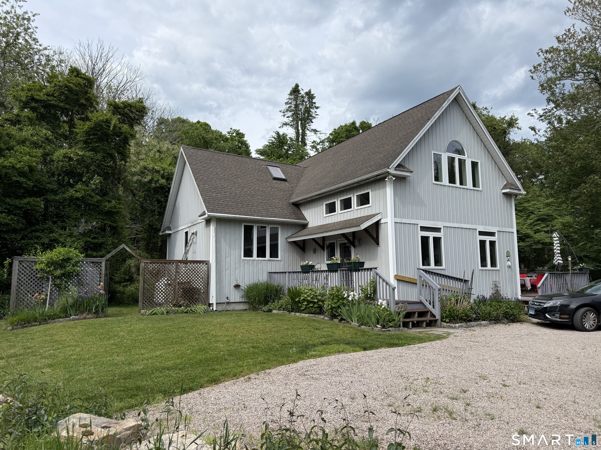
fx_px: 417
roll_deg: +1.3
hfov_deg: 71.6
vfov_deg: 56.8
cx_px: 300
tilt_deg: +6.2
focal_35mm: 24
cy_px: 225
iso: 80
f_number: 1.78
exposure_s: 1/3759
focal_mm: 6.76
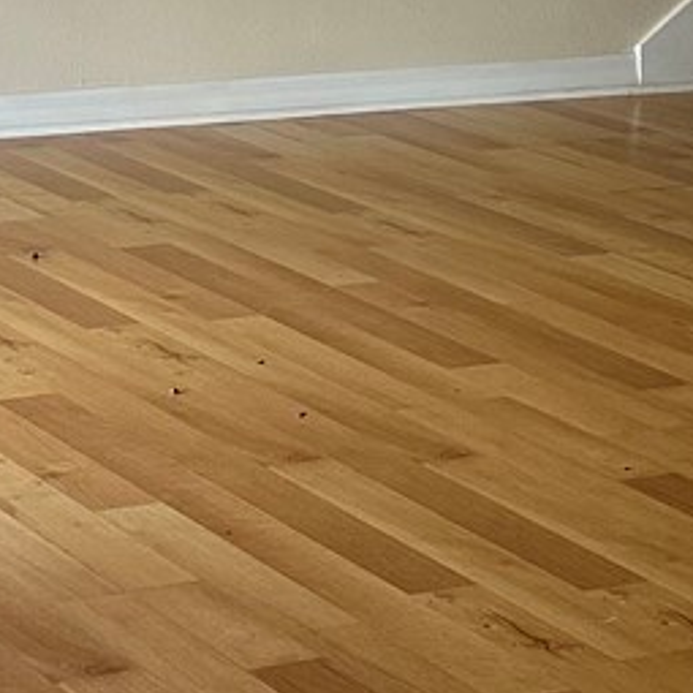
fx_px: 3012
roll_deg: -2.0
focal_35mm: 133
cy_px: -111
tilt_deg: -5.4
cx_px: 103
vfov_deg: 12.8
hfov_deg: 13.0
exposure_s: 1/120
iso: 200
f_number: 1.78
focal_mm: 6.86
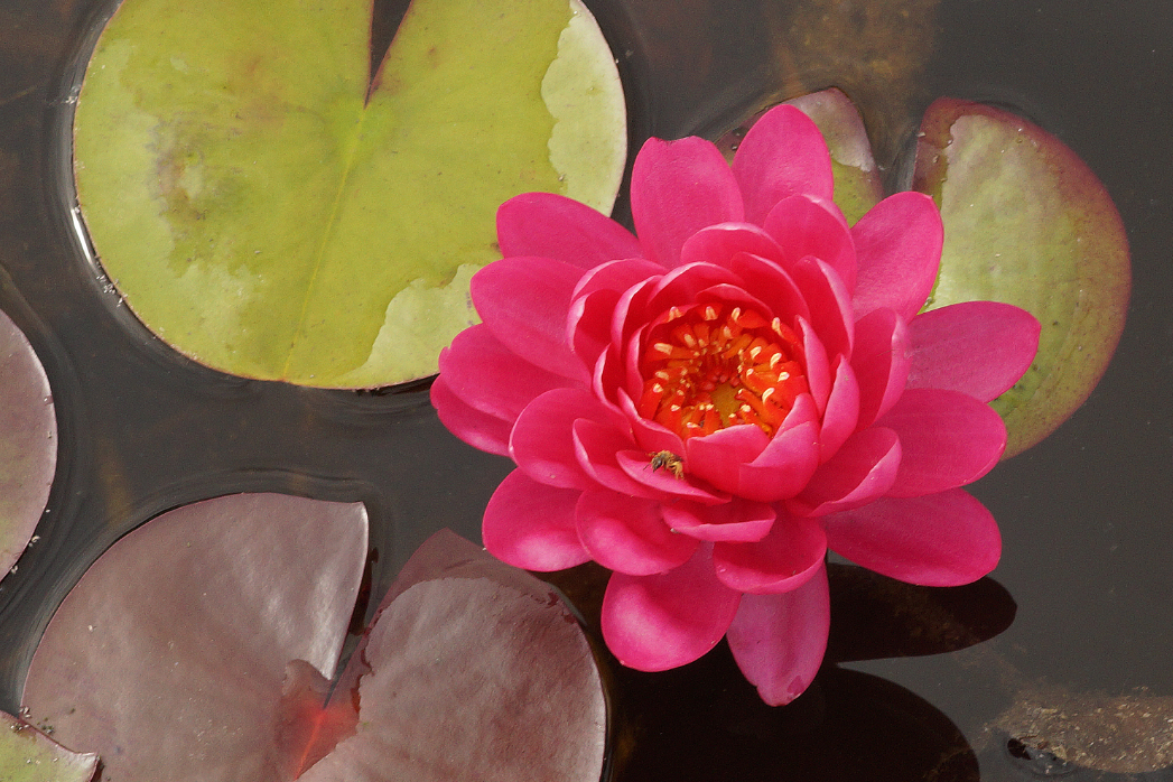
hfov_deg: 11.9
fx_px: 5604
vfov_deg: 8.0
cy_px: 388
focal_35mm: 172
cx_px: 556
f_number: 13
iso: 400
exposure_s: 1/160
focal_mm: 100
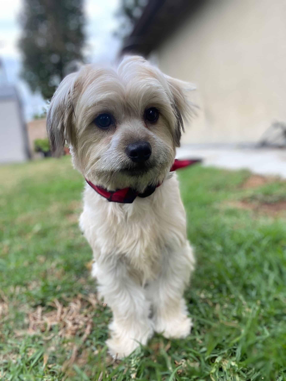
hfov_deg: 46.8
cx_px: 143
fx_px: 330
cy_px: 190
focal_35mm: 30
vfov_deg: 60.0
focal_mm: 2.71
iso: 25
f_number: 2.2
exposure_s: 1/122
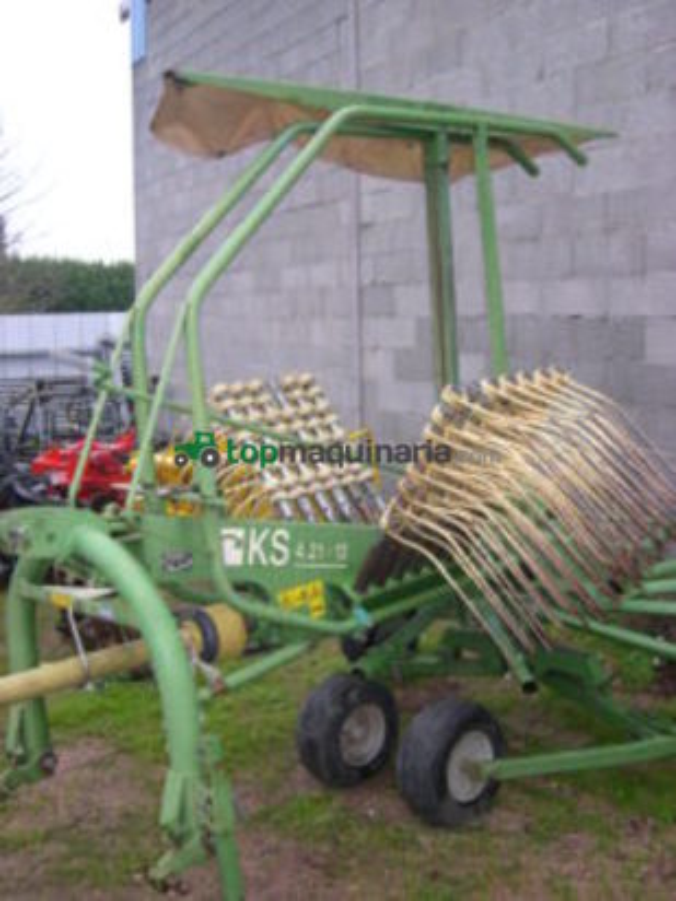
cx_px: 338
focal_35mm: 38
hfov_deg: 37.7
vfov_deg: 49.0
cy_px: 450
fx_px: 989
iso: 100
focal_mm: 8
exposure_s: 1/30
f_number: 2.8
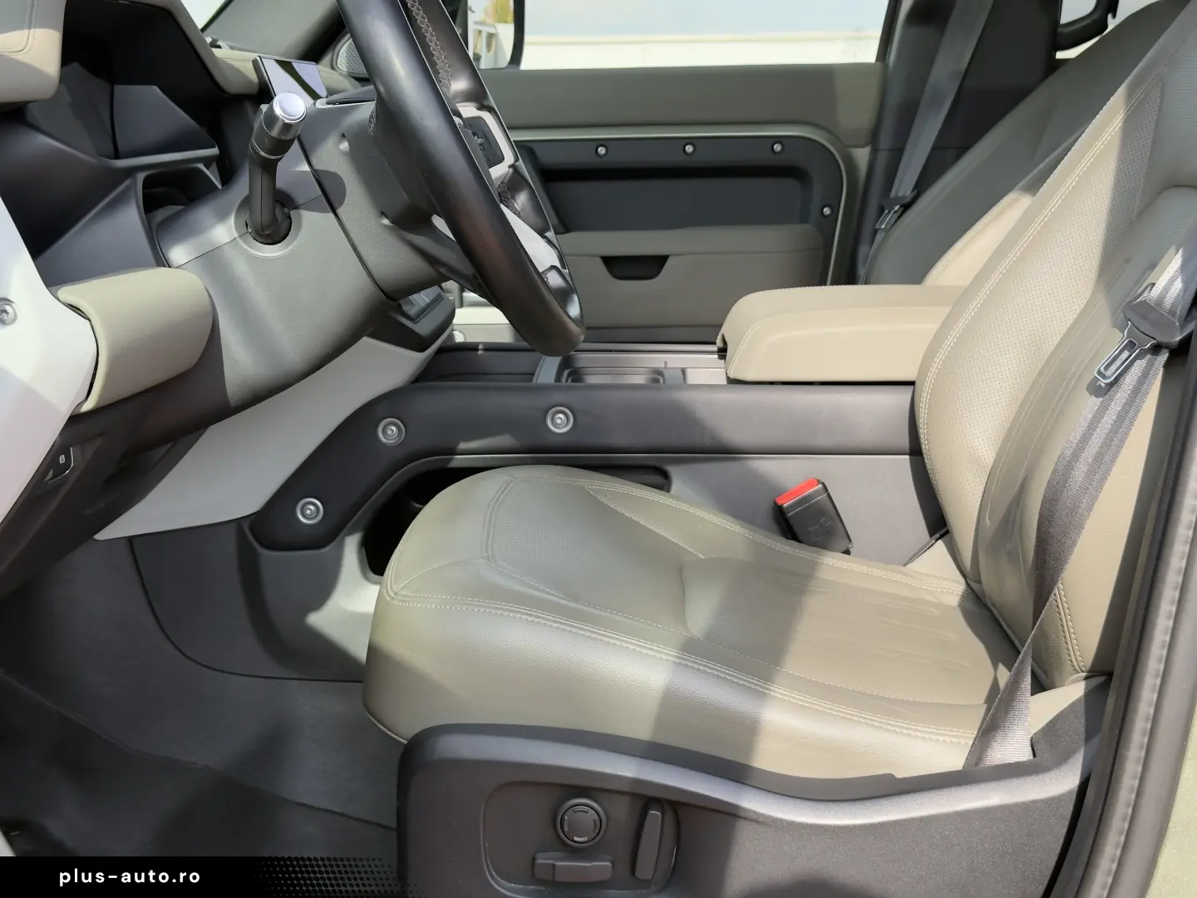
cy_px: 449
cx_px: 598
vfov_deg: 30.3
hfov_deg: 39.7
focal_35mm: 48
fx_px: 1660
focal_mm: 6.76
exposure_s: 1/611
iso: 64
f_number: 1.78
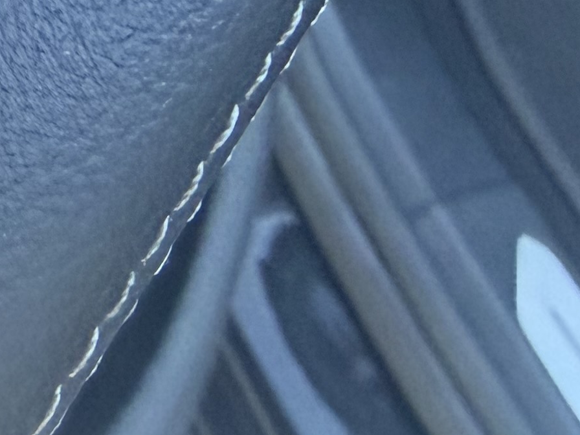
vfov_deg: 12.1
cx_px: -263
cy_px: -452
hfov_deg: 16.7
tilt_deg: -46.2
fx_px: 1810
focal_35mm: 108
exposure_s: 1/66
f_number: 2.2
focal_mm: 2.22
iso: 320
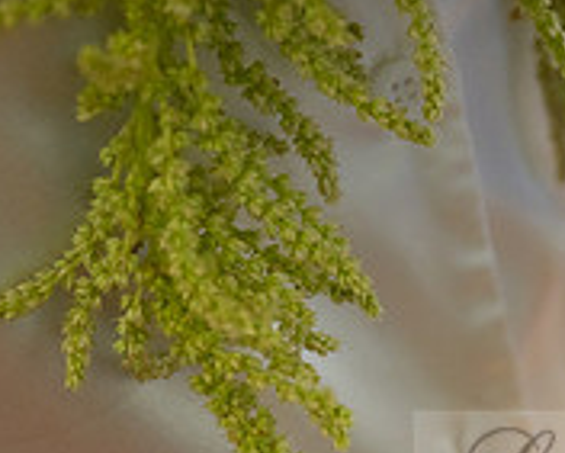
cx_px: 693
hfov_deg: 13.4
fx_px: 2326
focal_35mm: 139
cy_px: 487
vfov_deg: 11.0
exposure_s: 1/200
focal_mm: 45
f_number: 3.5
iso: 640
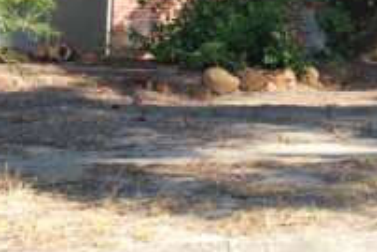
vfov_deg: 10.9
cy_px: -11
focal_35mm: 125
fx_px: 1310
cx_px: 448
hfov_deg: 15.8
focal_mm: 28
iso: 100
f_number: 5
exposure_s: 1/200
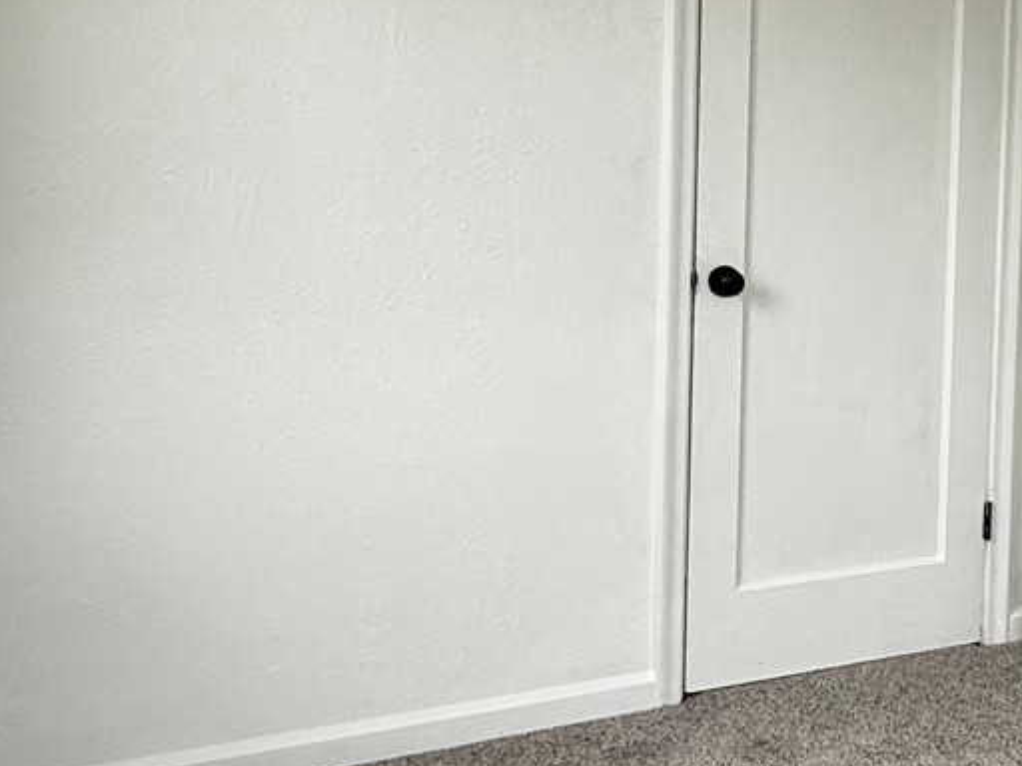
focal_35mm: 56
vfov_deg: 25.9
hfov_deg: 29.4
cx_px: 1238
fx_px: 1653
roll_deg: -2.4
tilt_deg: -2.6
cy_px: 231
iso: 64
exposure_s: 1/99
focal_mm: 2.22
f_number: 2.2
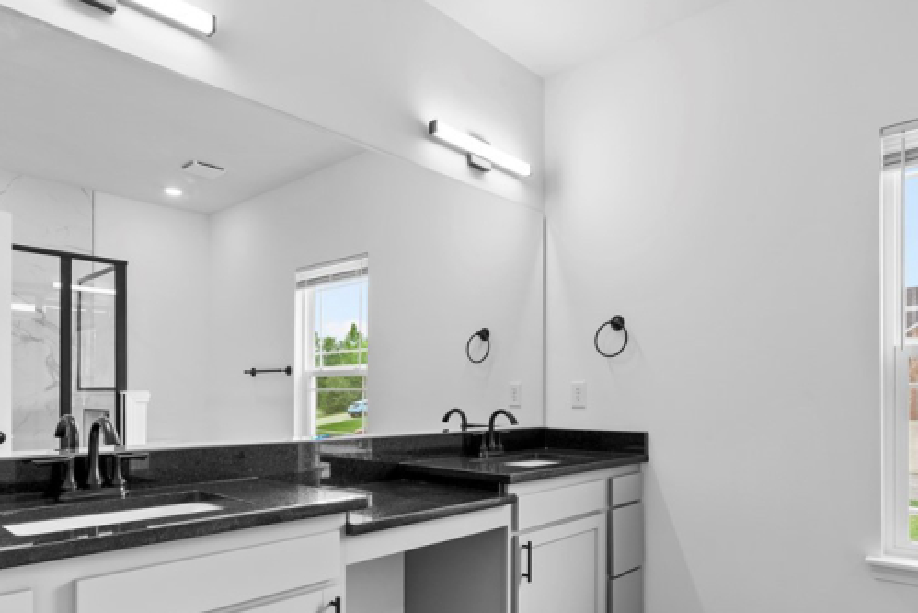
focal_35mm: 24
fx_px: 612
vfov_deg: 52.3
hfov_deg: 73.5
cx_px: 511
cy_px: 401
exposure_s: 1/6
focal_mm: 16
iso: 400
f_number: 11
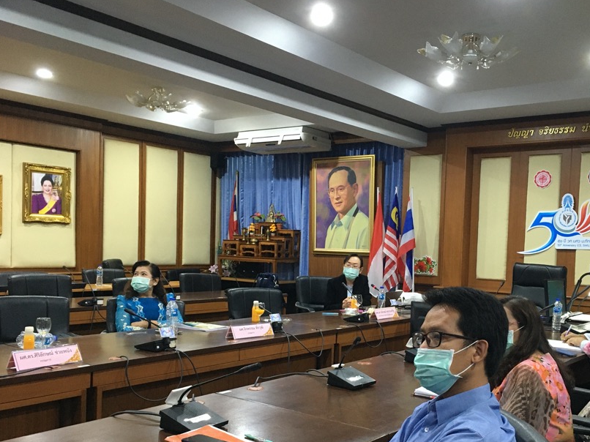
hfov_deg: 49.6
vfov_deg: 38.4
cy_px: 273
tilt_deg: -3.8
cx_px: 370
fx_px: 630
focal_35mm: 37
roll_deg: -1.4
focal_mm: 4.15
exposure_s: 1/33
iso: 200
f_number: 2.2
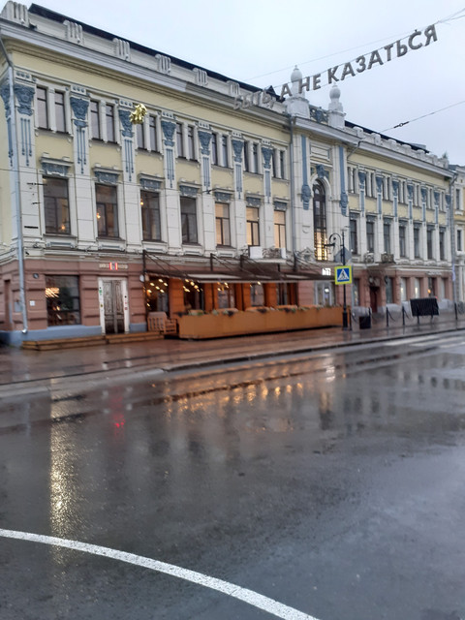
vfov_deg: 65.3
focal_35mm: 27
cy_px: 310
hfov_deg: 51.4
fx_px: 484
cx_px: 232
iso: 160
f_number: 1.9
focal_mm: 3.6
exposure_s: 1/50
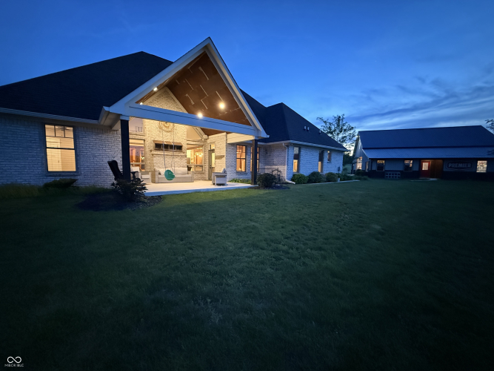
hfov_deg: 102.1
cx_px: 247
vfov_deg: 85.7
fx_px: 200
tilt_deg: -4.4
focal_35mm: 14
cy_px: 186
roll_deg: -1.4
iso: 1600
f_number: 2.2
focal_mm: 2.22
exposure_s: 1/40
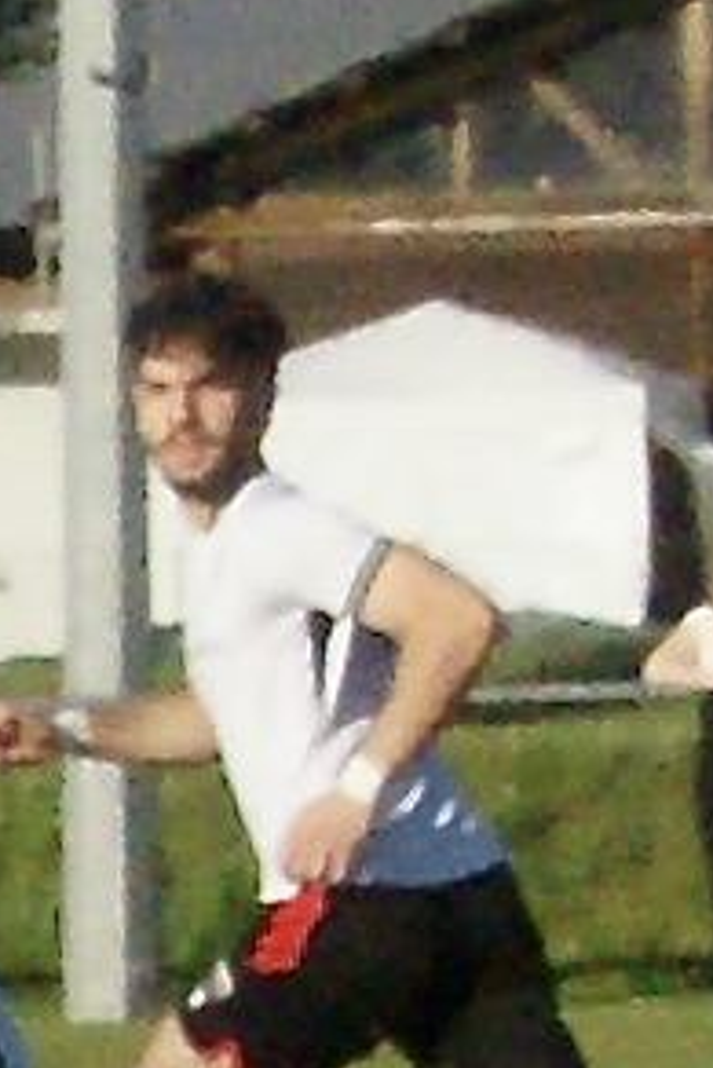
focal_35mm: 446
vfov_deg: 4.5
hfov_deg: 3.0
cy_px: 2496
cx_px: -1627
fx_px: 13233
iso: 2500
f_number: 11
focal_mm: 30
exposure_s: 1/2500
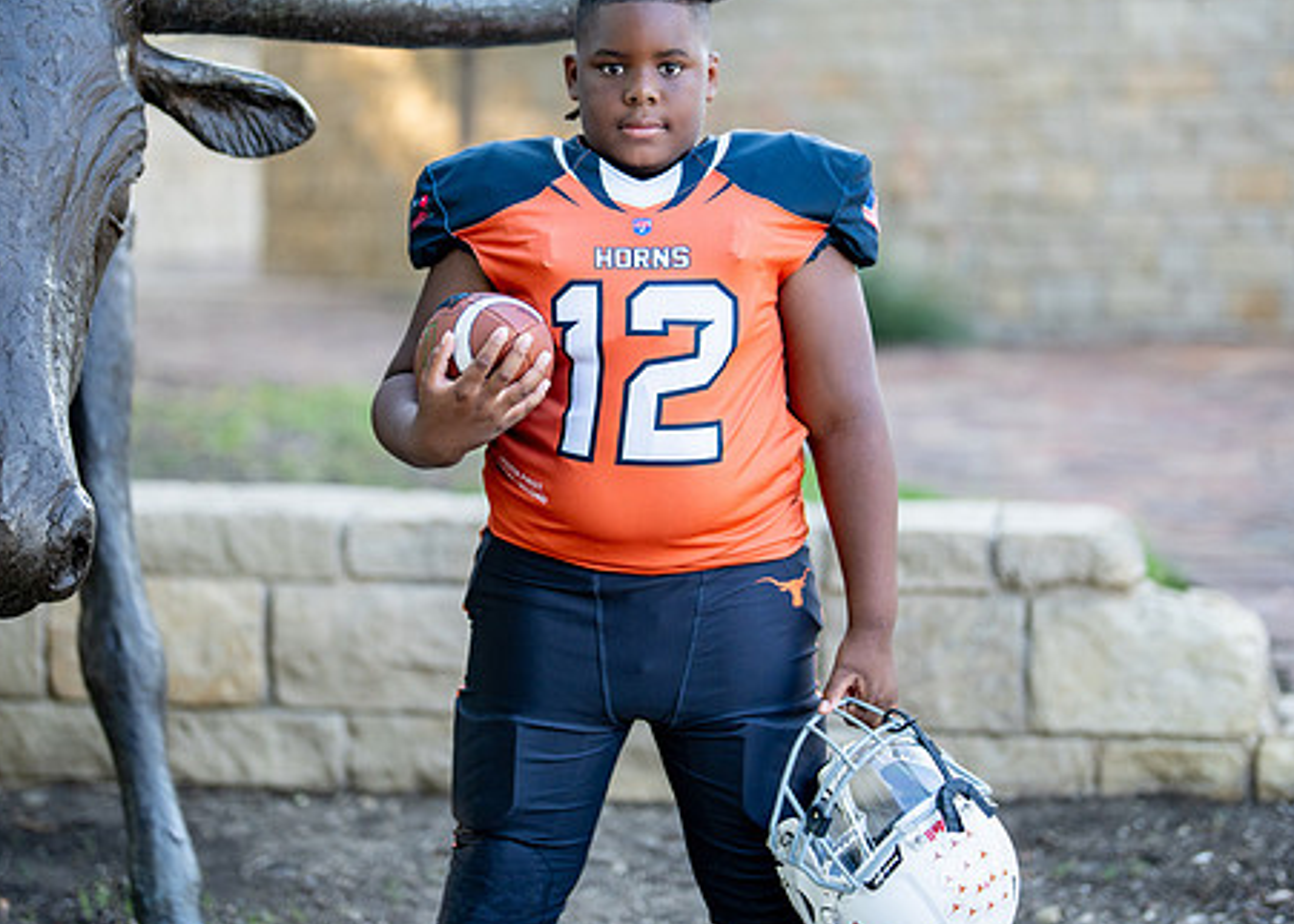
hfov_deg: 26.4
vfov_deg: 19.0
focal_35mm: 75
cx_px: 625
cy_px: 356
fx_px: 2756
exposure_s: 1/1000
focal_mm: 50
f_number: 1.2
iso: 200
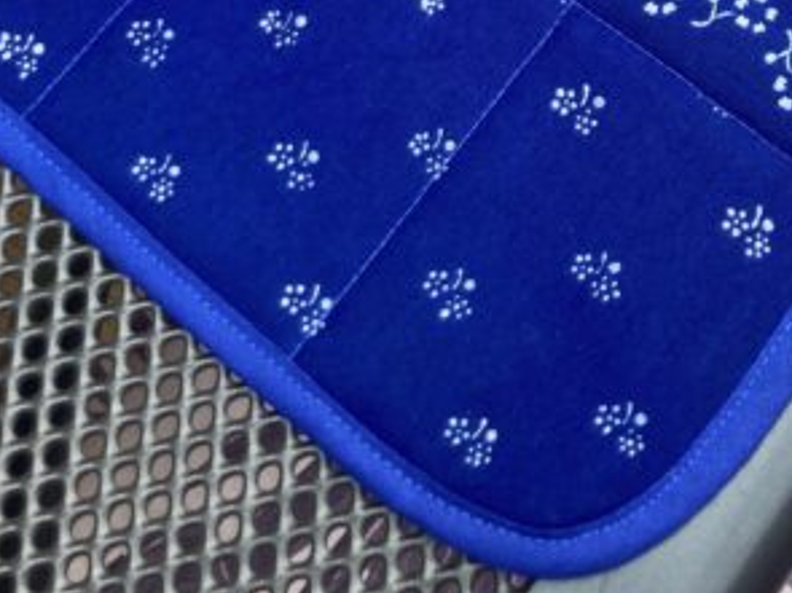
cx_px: 524
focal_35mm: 76
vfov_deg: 17.4
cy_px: -301
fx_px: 1738
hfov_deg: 25.5
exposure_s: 1/236
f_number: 1.8
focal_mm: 3.99
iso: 20
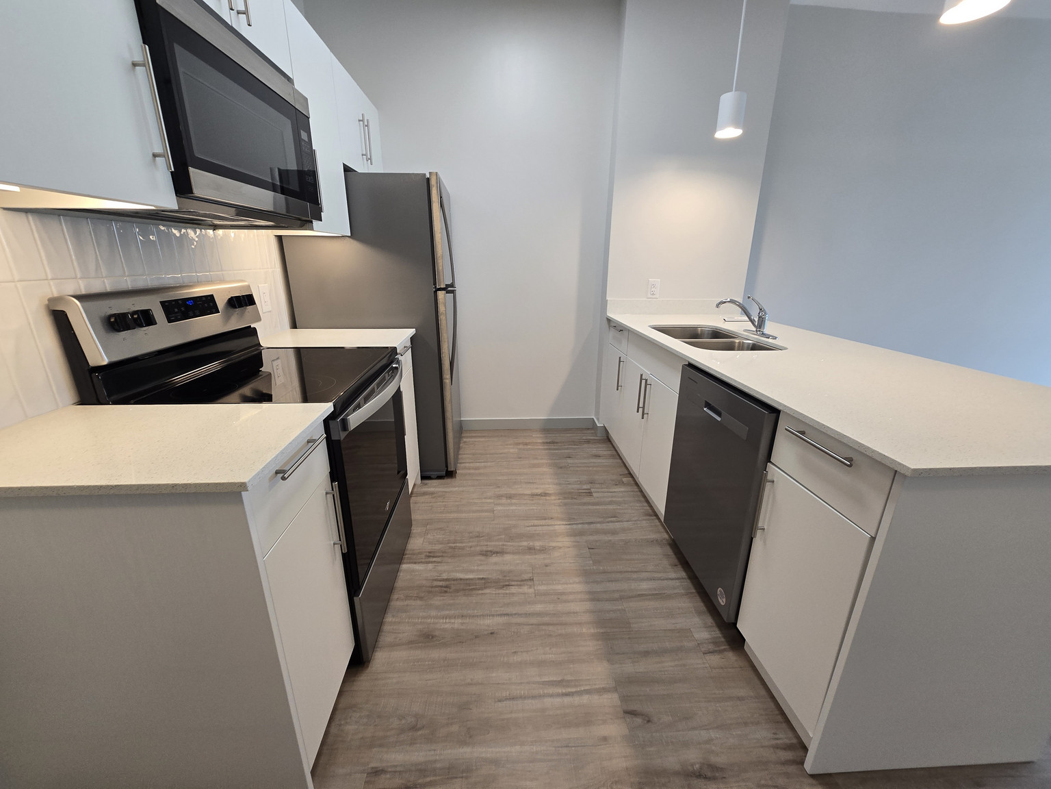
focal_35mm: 13
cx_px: 526
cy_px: 394
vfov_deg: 89.9
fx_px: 395
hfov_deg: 106.2
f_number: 2.2
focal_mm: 2.2
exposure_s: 1/60
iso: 80
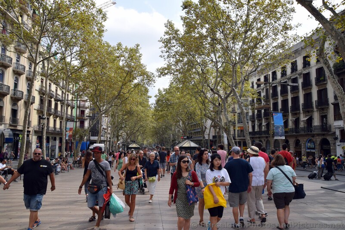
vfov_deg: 47.9
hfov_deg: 67.4
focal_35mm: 27
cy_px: 115
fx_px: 259
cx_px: 172
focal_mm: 18
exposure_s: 1/320
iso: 200
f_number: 9
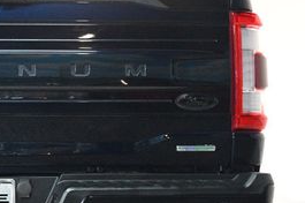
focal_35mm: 87
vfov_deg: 15.7
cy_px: 92
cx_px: -45
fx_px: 736
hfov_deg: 21.9
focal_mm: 24
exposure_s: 1/60
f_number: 3.8
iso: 3600
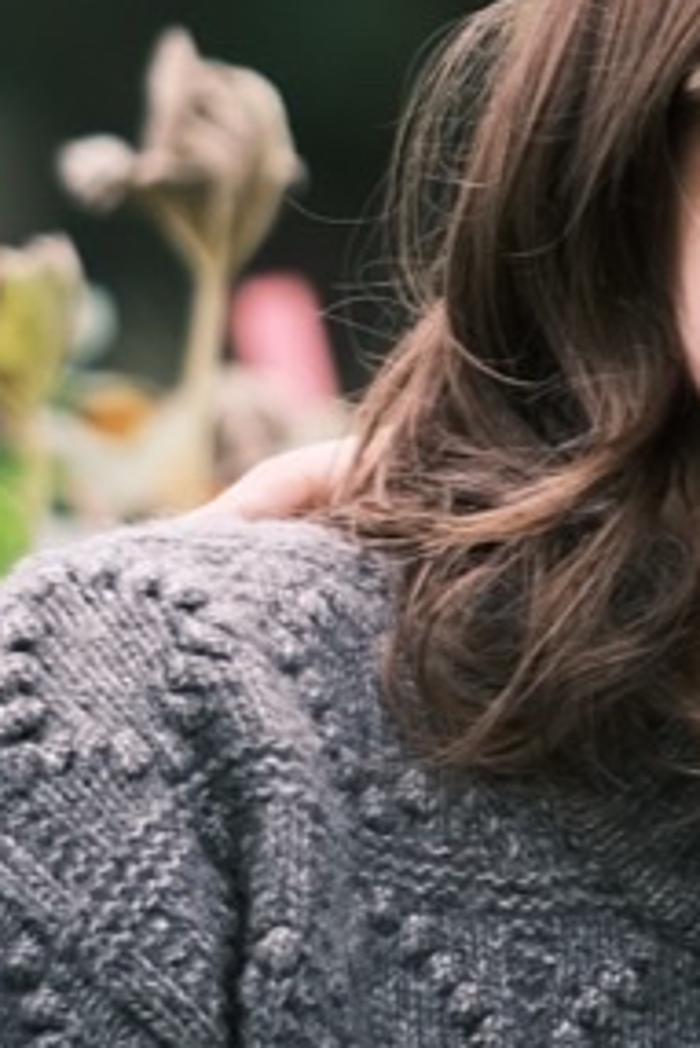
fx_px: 21963
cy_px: 66
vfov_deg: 2.7
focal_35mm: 754
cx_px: 1843
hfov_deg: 1.8
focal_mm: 90
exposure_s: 1/800
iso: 320
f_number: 2
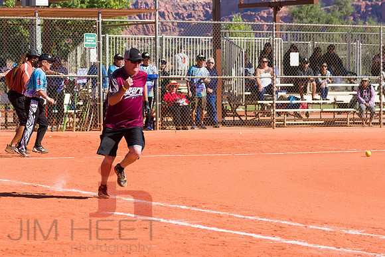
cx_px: 128
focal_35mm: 162
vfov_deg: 8.5
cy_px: 172
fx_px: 1737
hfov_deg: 12.6
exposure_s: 1/1600
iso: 400
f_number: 8
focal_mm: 116
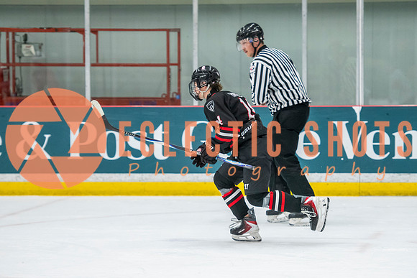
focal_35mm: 202
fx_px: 2340
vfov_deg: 6.8
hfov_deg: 10.2
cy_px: 158
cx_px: 236
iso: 2000
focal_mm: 140
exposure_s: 1/640
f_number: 3.2
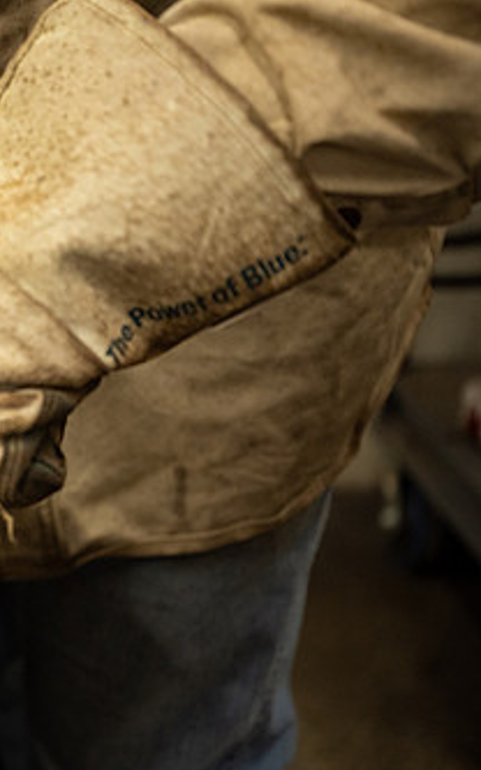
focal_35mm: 75
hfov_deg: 15.9
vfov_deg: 27.5
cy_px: 386
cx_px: -243
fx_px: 1574
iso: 640
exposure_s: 1/320
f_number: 2.8
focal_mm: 39
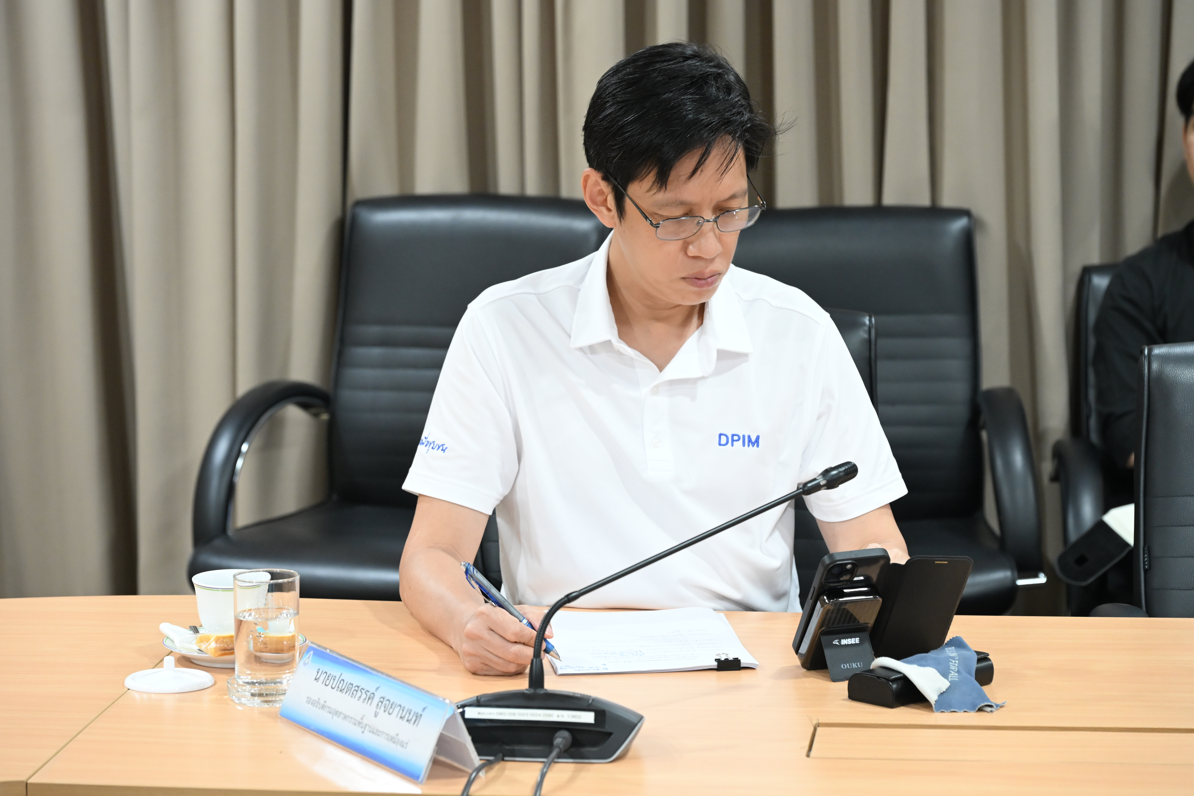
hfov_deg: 20.2
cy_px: 398
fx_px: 3350
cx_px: 597
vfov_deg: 13.6
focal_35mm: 101
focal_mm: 101
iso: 3200
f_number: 5.6
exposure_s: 1/40
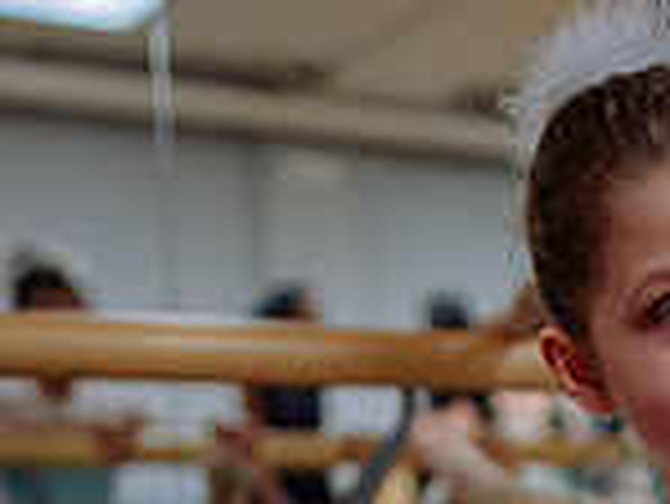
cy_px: 763
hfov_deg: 21.5
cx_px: 513
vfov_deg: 15.2
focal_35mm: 90
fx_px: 1743
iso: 320
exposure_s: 1/250
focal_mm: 24
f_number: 1.4
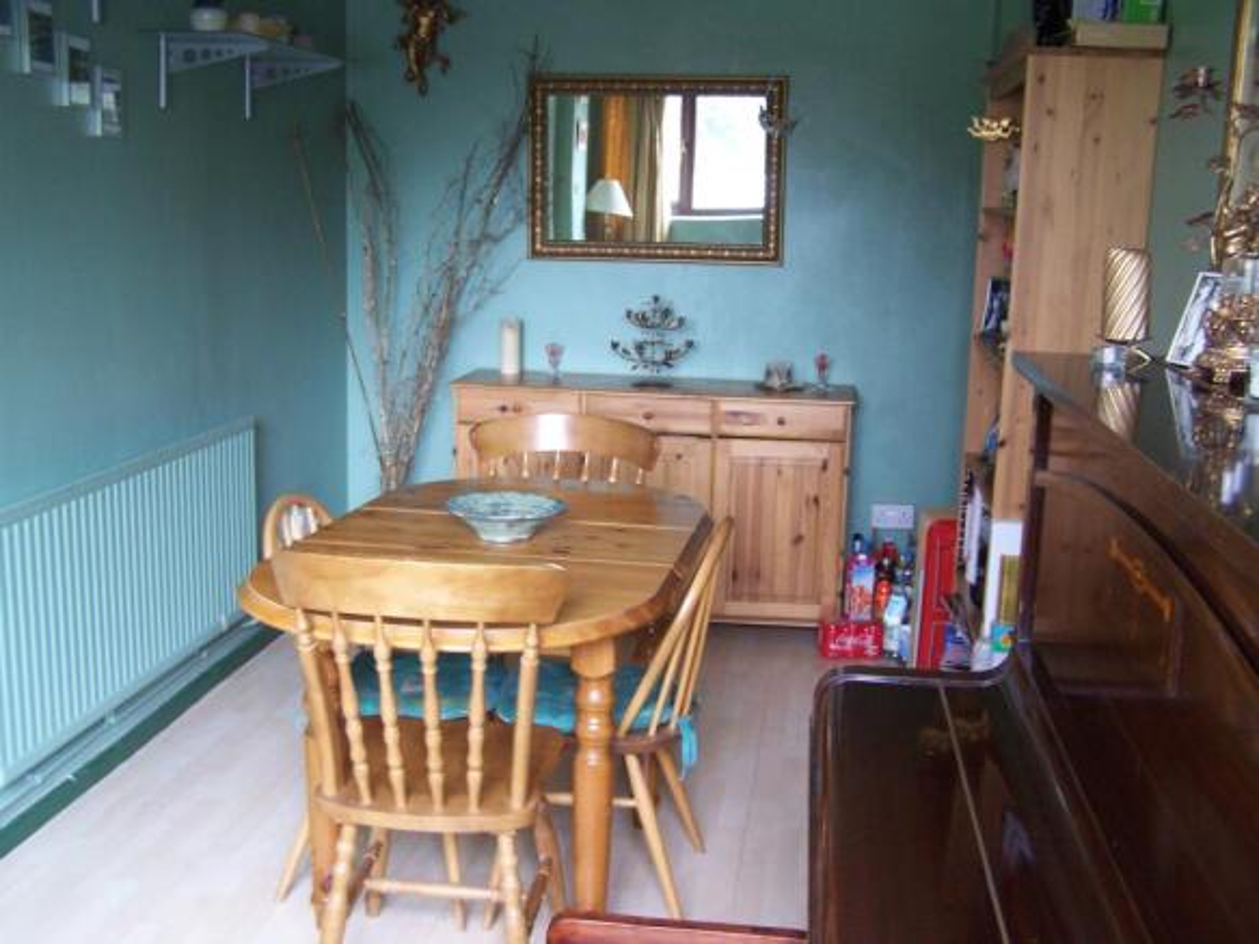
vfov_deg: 37.7
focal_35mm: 38
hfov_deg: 49.0
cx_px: 630
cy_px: 472
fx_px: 1382
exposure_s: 1/8
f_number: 2.8
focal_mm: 6.3
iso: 140
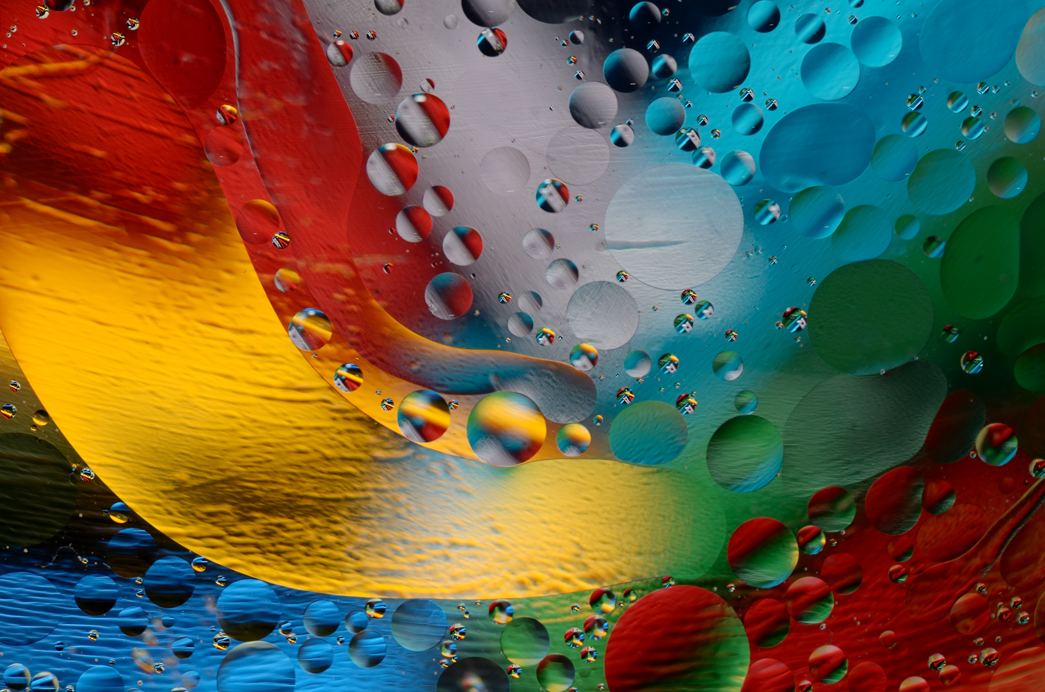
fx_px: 4562
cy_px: 346
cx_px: 522
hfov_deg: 13.1
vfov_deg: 8.7
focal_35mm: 158
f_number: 11
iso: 100
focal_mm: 105
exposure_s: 1/40
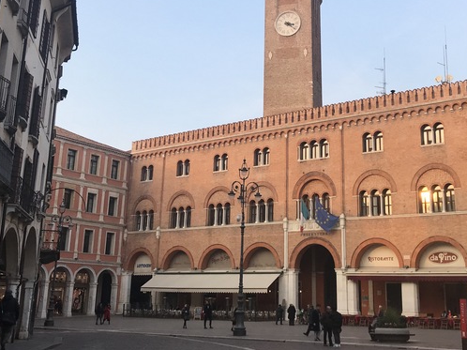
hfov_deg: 42.0
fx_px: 607
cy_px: 125
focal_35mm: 45
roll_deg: -1.1
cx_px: 264
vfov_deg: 32.0
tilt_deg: +13.8
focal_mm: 3.99
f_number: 1.8
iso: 20
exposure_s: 1/656
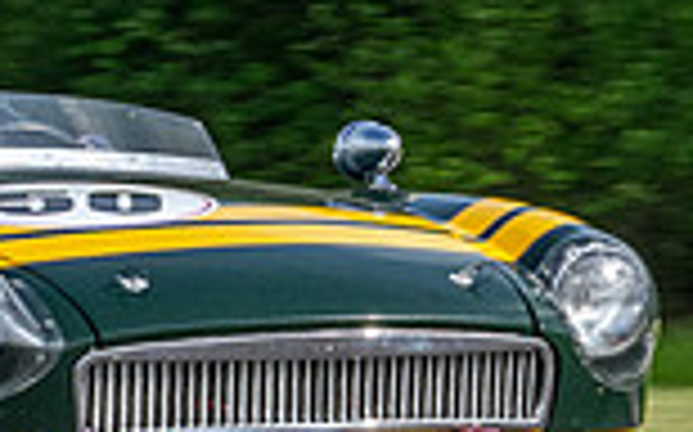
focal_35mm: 1379
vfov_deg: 1.0
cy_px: 151
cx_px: -28
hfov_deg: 1.5
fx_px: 26025
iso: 400
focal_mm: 150
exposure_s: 1/400
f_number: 11
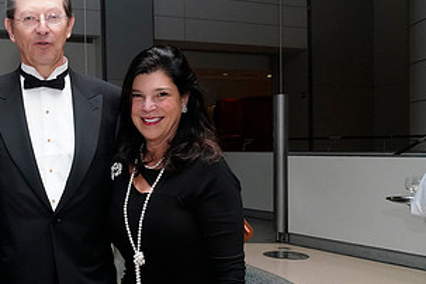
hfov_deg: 39.3
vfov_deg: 29.2
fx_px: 544
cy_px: 160
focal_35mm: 46
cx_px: 34
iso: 5000
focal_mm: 24
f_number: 8
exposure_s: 1/125
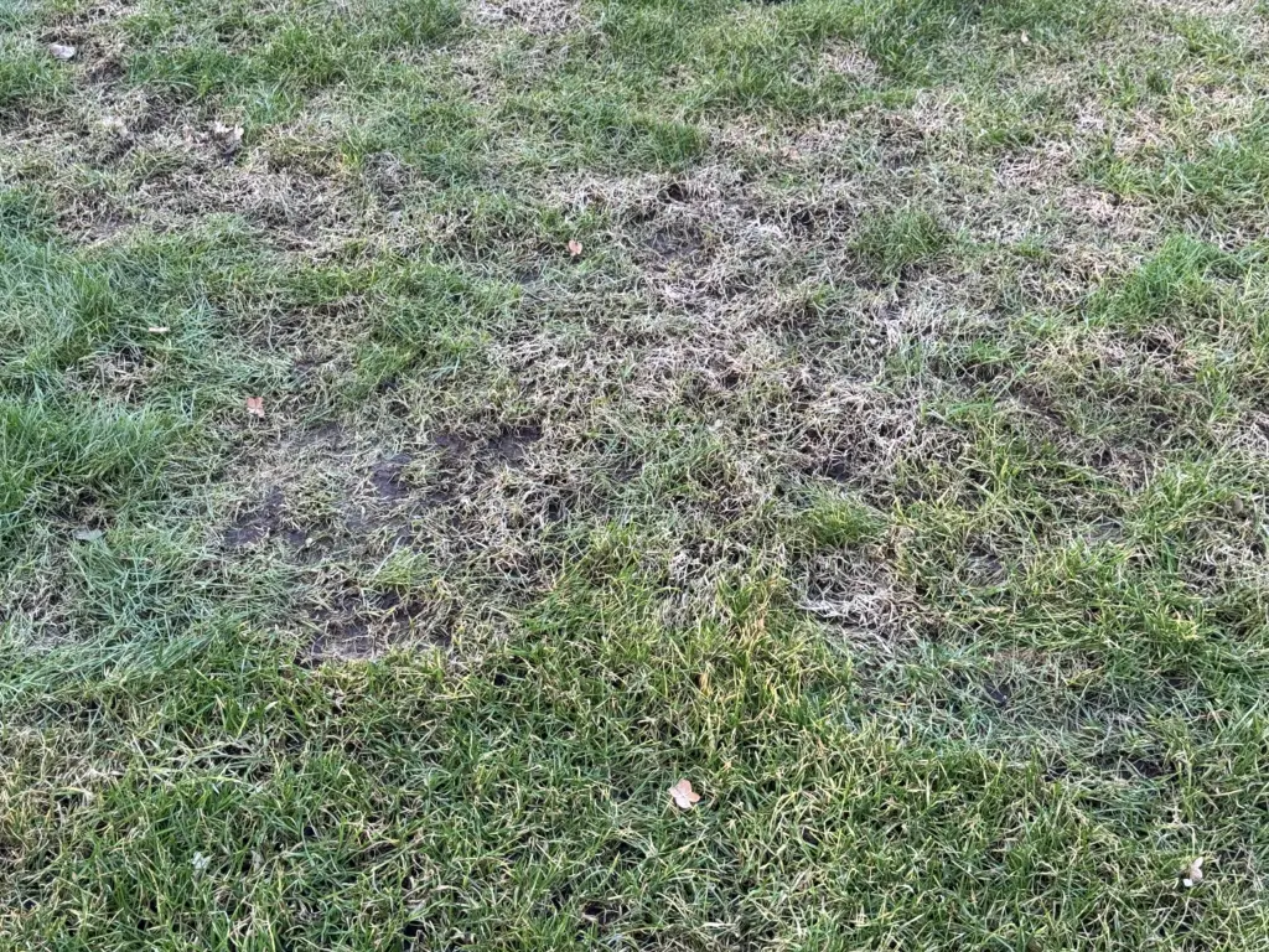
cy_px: 476
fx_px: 1760
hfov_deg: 39.7
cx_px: 634
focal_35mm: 48
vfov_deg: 30.3
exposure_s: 1/158
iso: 50
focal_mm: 6.76
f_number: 1.78
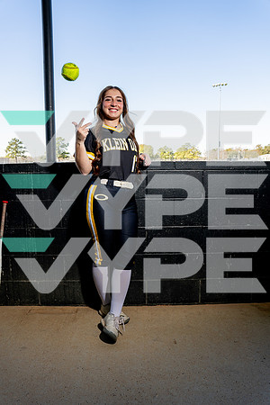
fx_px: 315
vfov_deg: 65.5
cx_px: 135
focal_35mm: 28
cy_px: 202
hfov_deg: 46.4
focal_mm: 28
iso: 100
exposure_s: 1/250
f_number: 5.6
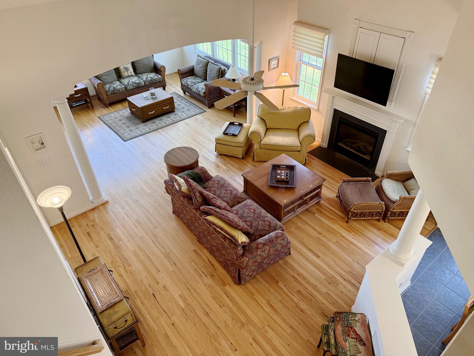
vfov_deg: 56.8
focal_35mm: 24
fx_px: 329
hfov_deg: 71.6
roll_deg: +1.4
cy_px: 178
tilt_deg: -38.1
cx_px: 237
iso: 250
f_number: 1.78
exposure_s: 1/120
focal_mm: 6.76
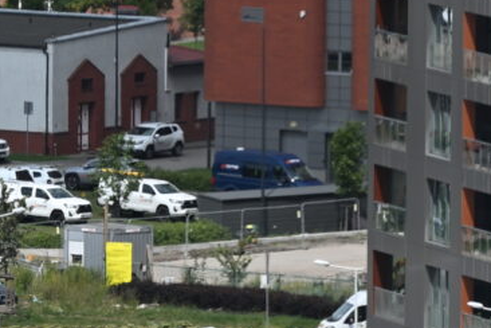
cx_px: -156
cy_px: -517
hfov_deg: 2.5
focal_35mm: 839
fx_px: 11442
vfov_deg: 1.6
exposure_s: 1/500
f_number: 5.6
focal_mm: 120
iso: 100
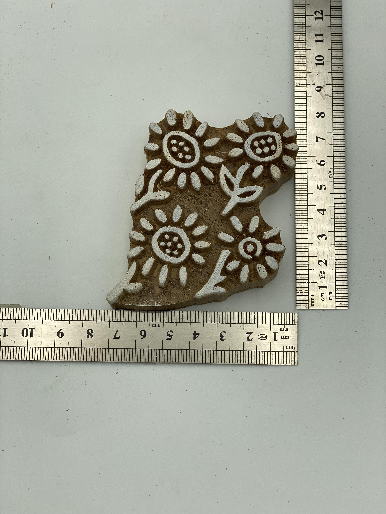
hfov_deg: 28.0
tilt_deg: -76.6
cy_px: 257
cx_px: 193
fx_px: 773
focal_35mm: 52
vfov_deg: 36.8
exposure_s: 1/749
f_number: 2
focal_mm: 6
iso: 20
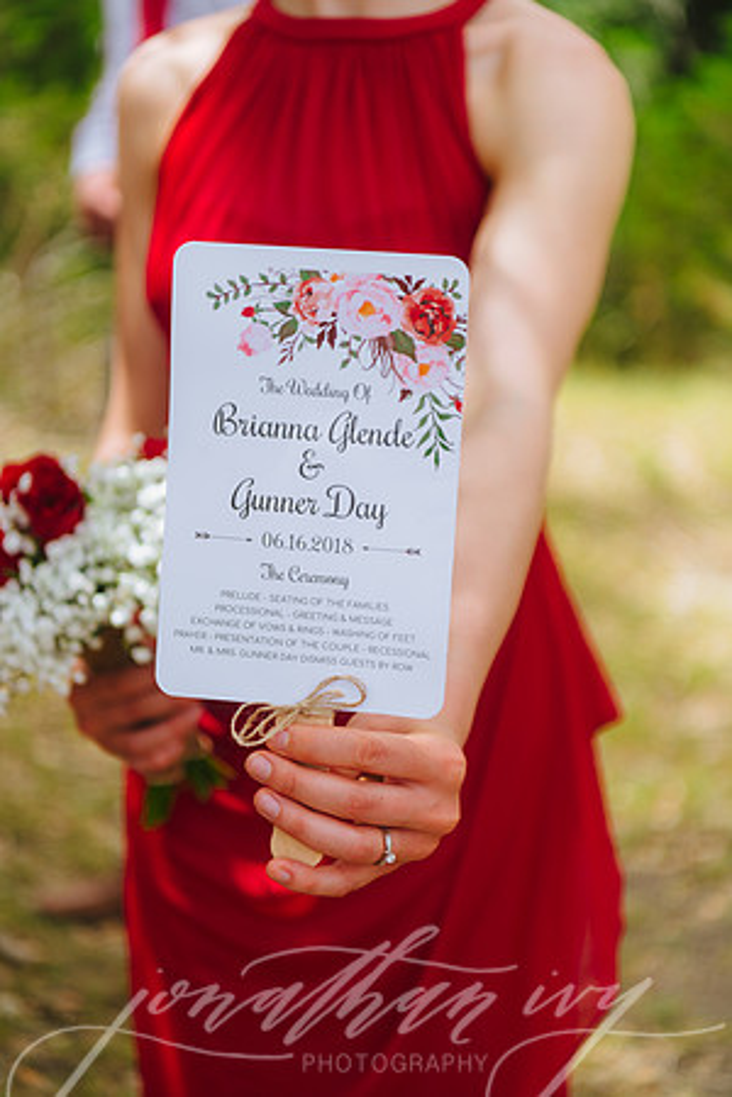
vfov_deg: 28.8
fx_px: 2135
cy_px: 548
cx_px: 366
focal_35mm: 70
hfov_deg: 19.5
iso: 100
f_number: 2.8
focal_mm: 70
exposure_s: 1/1250
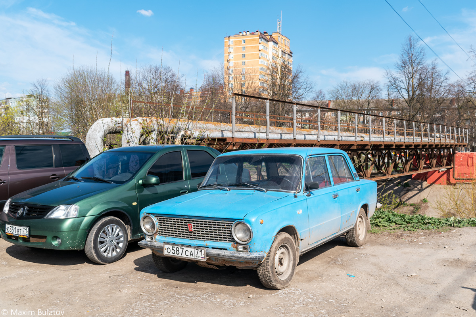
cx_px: 238
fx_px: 476
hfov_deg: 53.1
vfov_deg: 36.9
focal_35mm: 36
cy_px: 158
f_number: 9
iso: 100
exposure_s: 1/320
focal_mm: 24
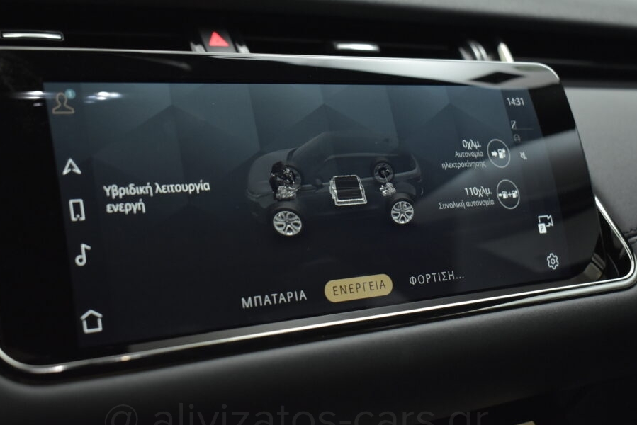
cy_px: 214
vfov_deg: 27.2
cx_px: 295
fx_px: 877
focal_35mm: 50
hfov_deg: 39.9
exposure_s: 1/60
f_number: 4.2
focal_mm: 29
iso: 1600
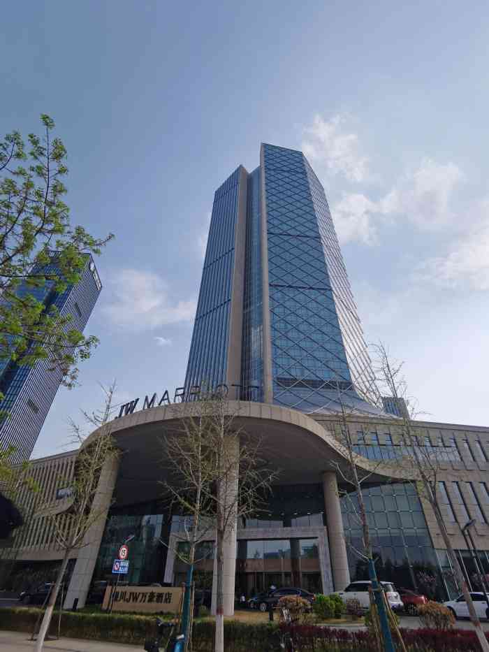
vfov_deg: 91.0
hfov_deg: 74.7
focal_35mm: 17
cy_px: 326
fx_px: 320
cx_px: 244
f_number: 2.2
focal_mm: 2.26
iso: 50
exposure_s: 1/1667
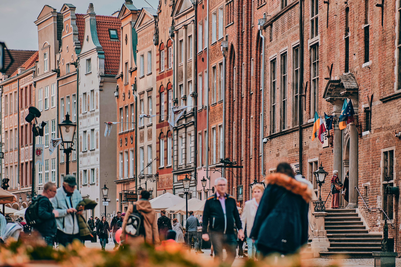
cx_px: 200
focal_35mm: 128
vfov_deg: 10.7
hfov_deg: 16.0
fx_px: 1426
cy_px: 134
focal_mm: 85
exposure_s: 1/2000
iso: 250
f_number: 2
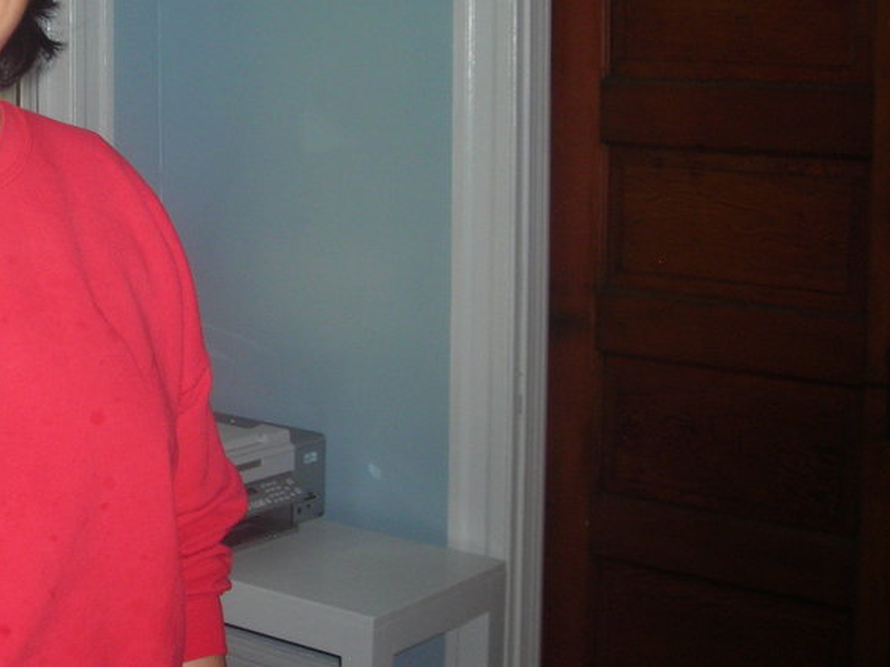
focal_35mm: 69
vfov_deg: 21.2
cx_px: 87
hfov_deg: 27.2
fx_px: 1774
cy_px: 177
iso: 83
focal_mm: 6.3
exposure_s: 1/60.1
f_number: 3.2
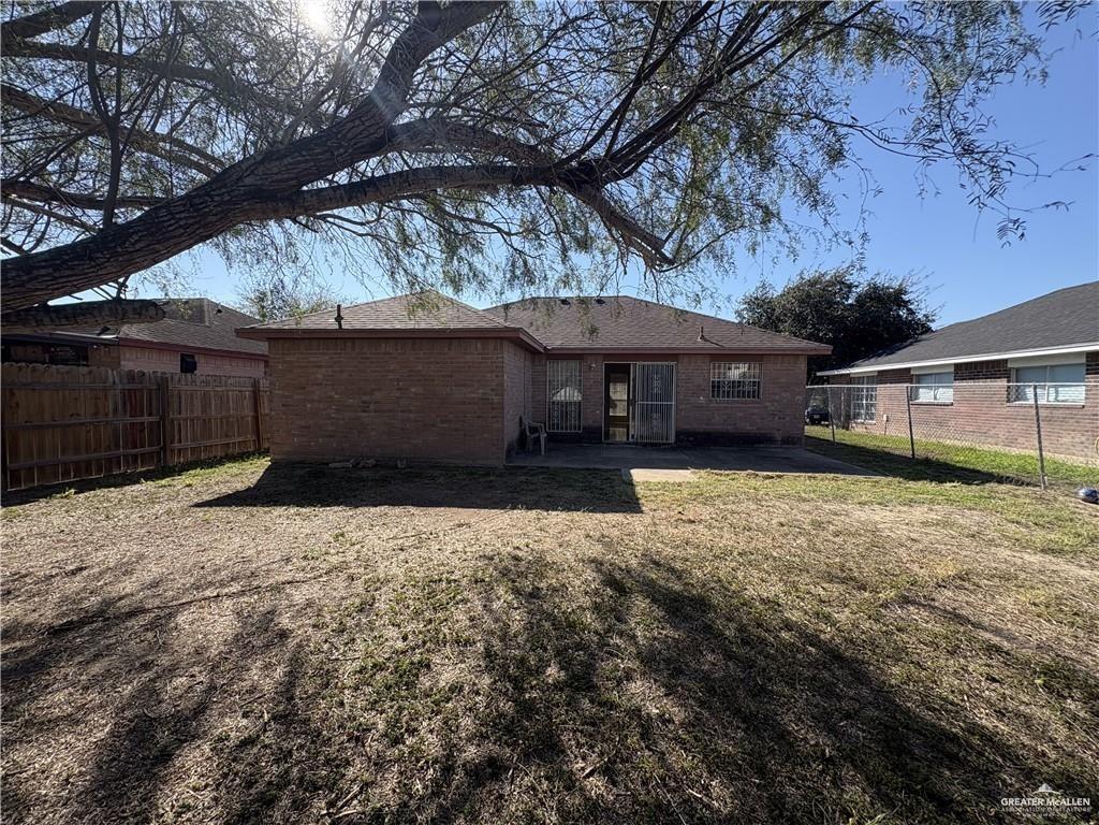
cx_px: 550
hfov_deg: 102.1
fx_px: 444
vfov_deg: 85.7
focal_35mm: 14
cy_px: 412
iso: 50
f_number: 2.2
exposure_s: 1/1236
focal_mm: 2.22
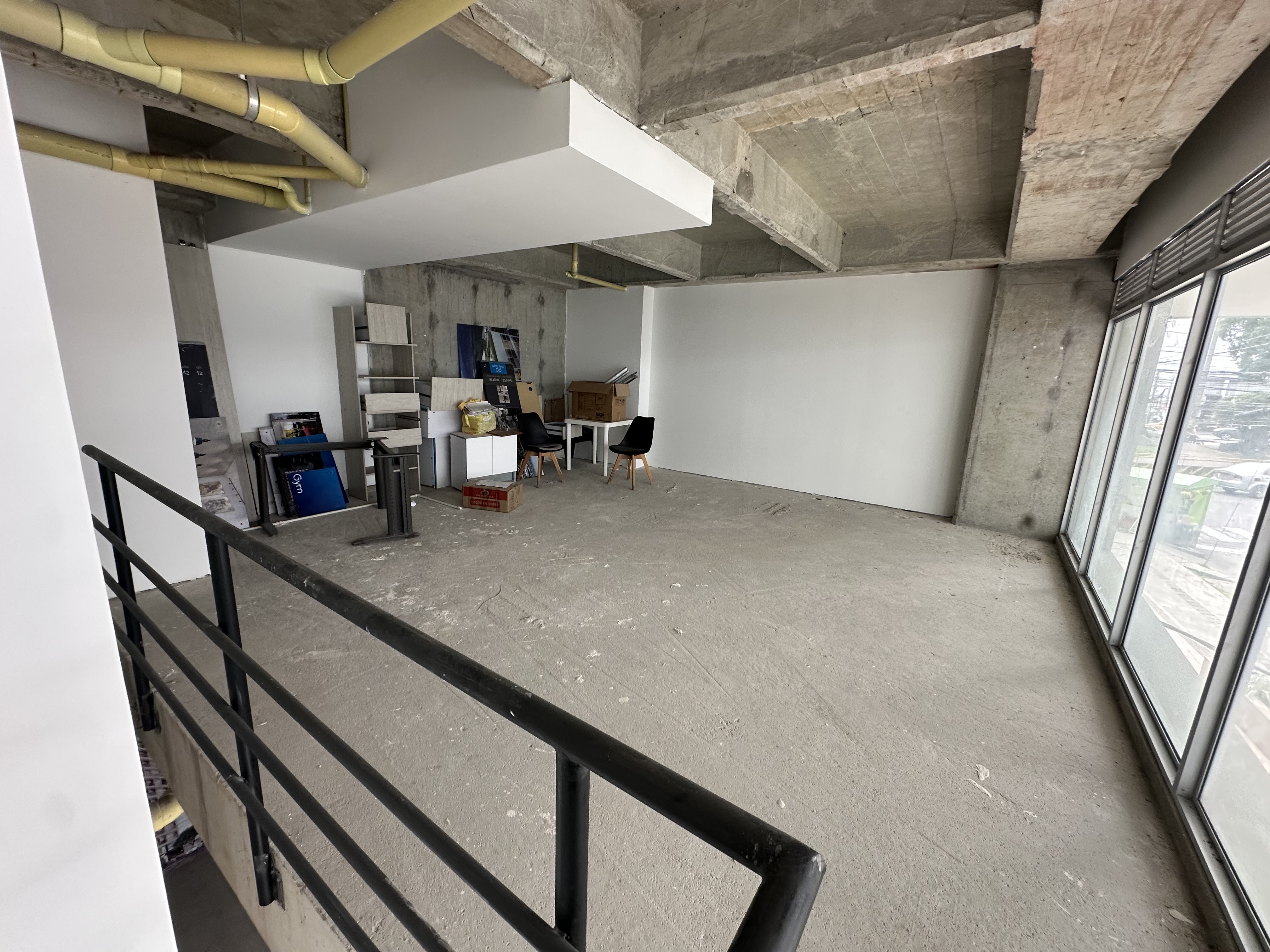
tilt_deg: -11.9
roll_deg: -2.0
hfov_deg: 102.1
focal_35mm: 14
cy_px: 476
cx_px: 635
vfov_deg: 85.7
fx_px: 514
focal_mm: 2.22
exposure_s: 1/99
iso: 100
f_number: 2.2
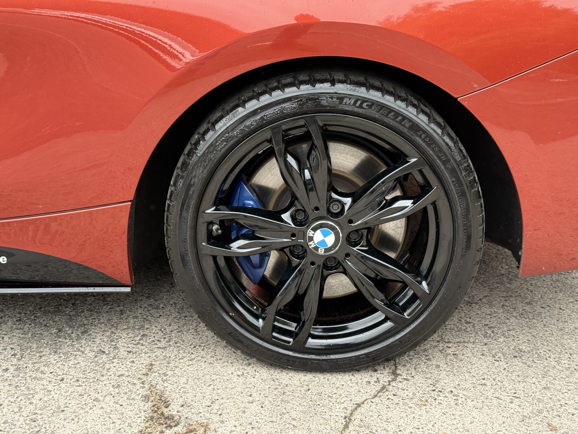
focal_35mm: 48
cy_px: 217
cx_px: 289
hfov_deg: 39.7
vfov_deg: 30.3
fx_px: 801
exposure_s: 1/242
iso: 125
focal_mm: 6.76
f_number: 1.78
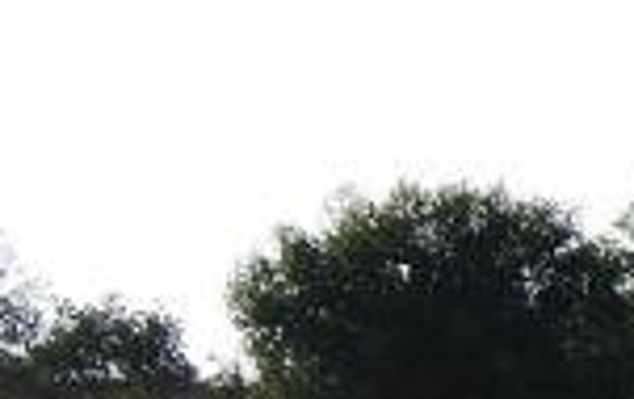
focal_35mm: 207
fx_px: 3583
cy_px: 590
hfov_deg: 9.2
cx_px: 1432
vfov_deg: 6.3
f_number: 4
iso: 100
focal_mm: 20
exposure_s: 1/1000
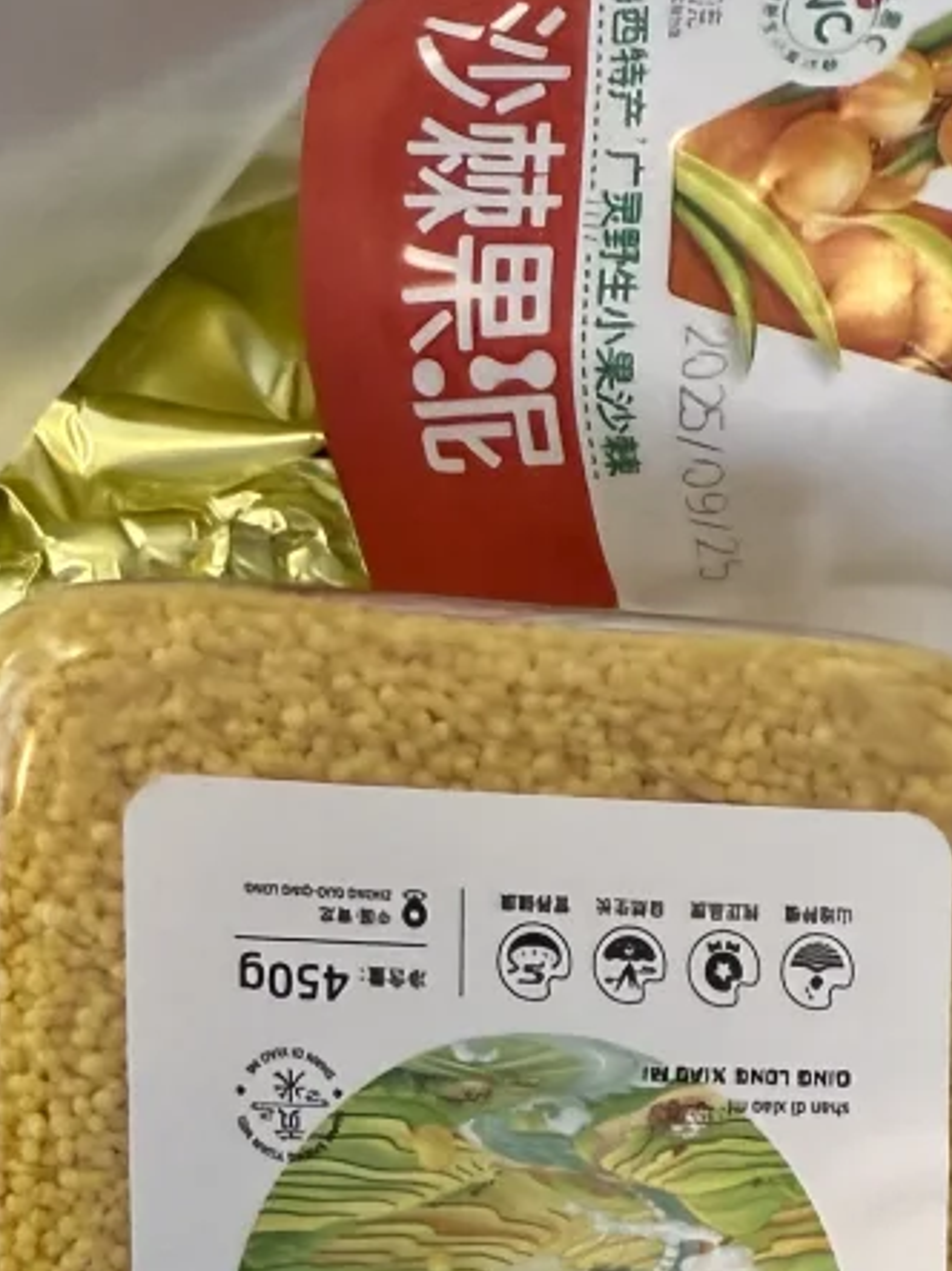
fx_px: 2862
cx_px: 596
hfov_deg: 18.9
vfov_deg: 20.6
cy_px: 2014
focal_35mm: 78
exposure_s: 1/100
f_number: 2.2
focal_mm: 2.22
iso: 320
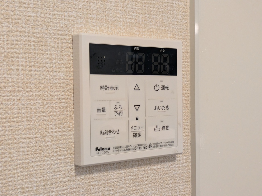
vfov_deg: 28.6
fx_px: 386
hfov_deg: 37.5
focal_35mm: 51
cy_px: 98
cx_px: 131
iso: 396
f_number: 1.89
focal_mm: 5.43
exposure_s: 1/120
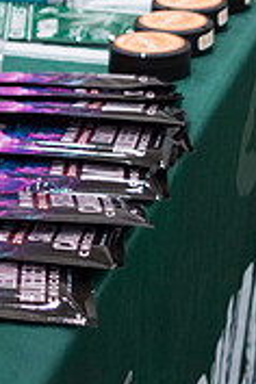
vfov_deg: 15.6
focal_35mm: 130
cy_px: 39
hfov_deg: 9.4
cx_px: -350
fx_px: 1387
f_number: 2.8
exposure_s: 1/60
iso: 1600
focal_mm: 24
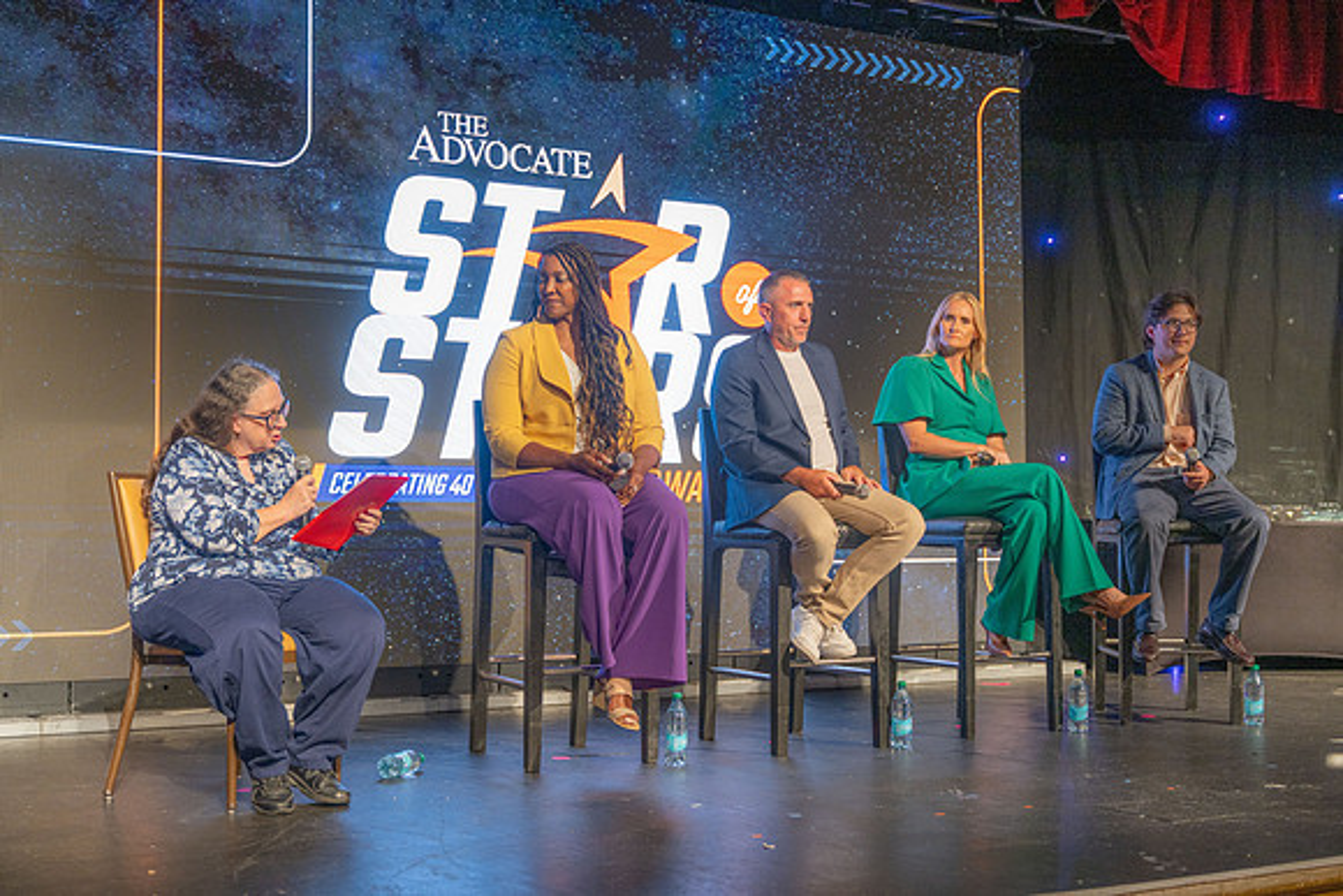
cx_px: 672
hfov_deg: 41.1
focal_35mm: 48
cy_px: 448
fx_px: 1791
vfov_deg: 28.1
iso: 400
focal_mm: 48
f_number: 2.8
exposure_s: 1/60
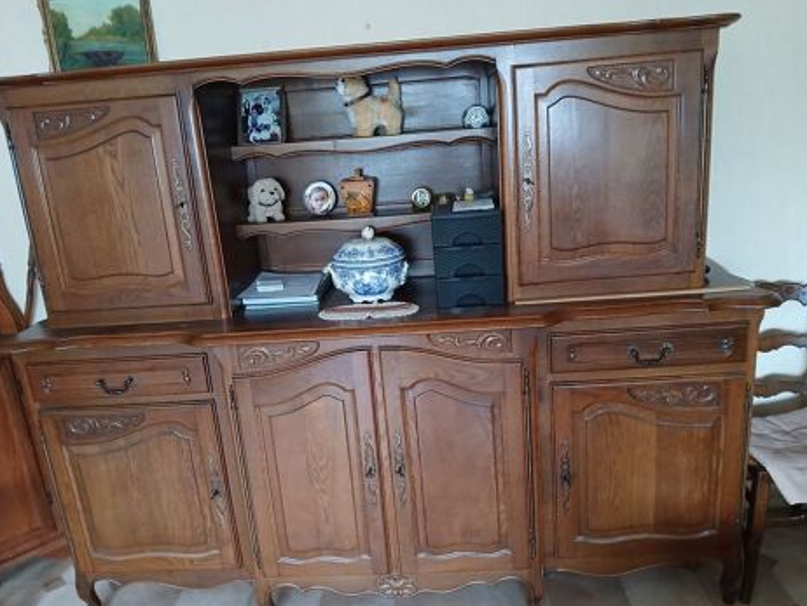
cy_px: 313
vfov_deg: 51.4
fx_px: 630
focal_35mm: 27
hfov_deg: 65.3
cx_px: 404
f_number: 1.8
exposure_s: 1/20
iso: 640
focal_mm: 3.98
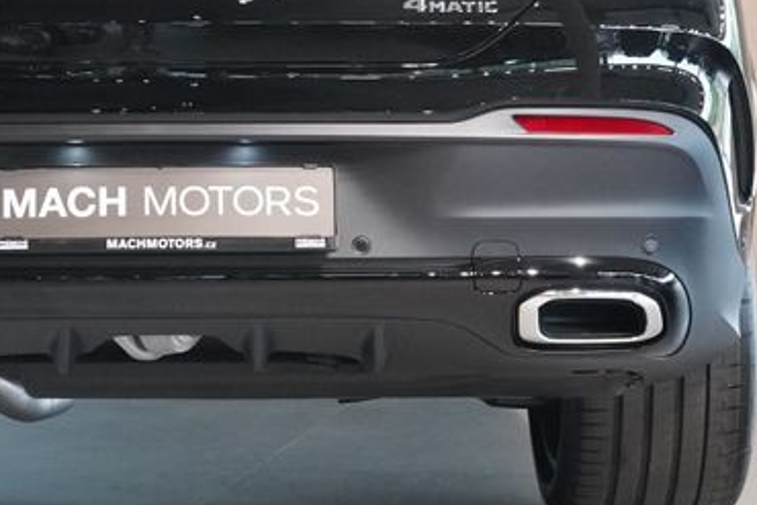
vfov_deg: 7.7
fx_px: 3723
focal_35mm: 177
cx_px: 155
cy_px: 32
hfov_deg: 11.6
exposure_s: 1/160
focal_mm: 64
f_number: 5.6
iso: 10000
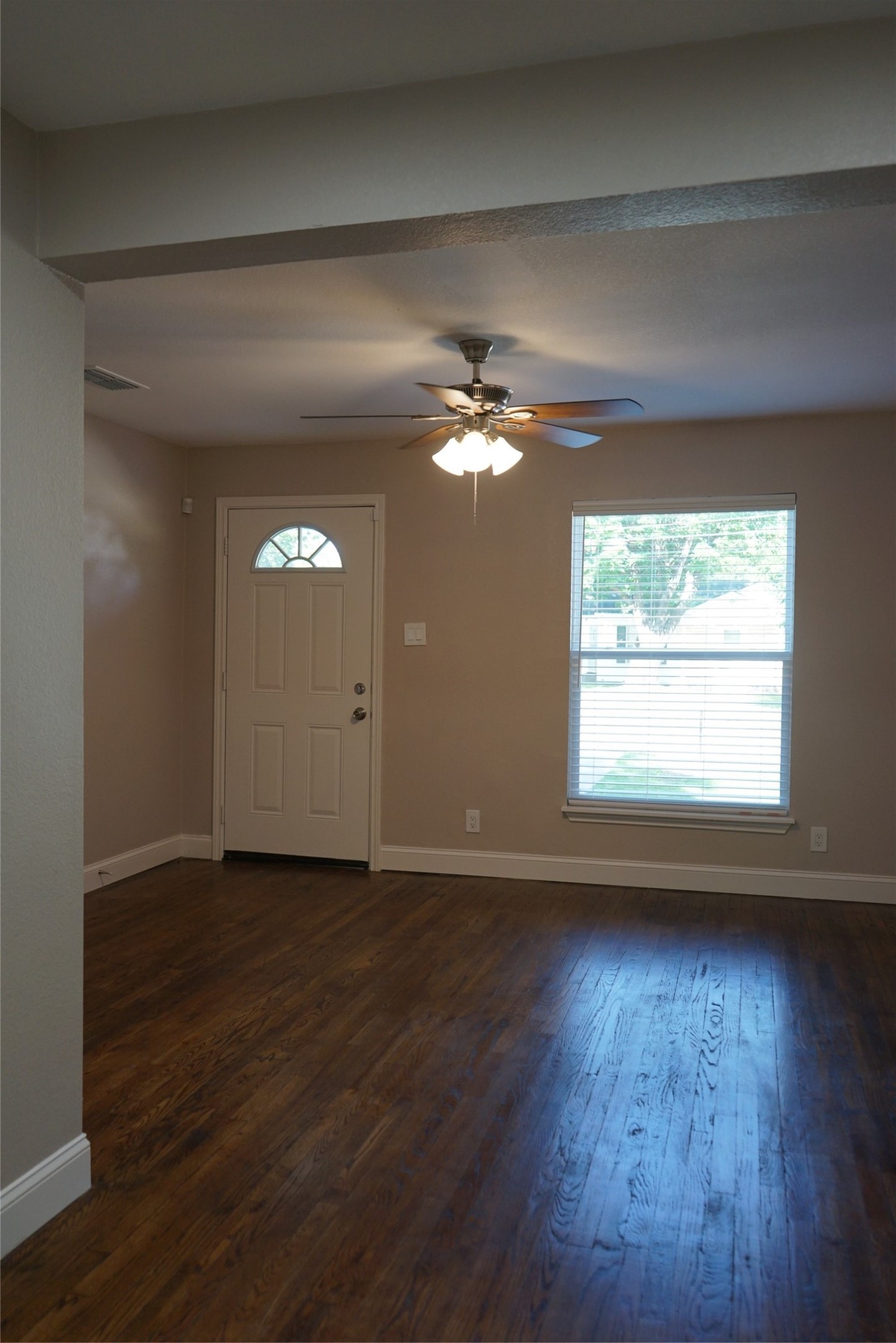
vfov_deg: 65.5
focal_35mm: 28
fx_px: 1045
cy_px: 672
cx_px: 448
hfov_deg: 46.4
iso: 800
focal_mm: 28
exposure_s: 1/160
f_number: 4
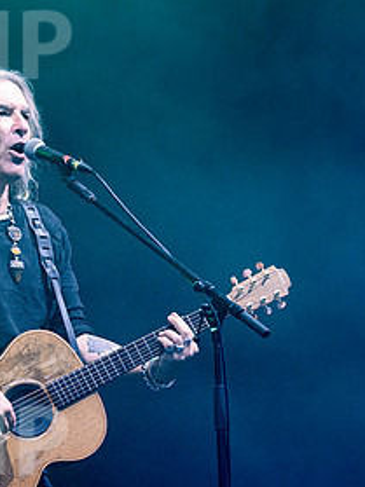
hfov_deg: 7.3
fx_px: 2870
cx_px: 307
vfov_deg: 9.7
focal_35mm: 204
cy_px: 252
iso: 2500
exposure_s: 1/250
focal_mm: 102
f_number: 4
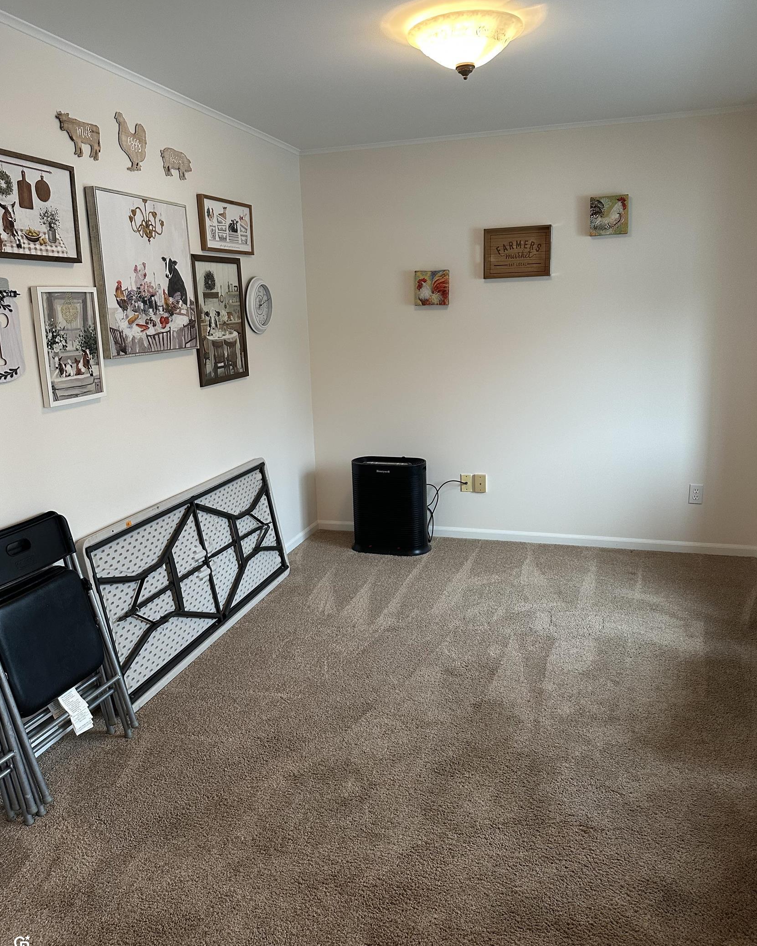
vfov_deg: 66.0
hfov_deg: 54.9
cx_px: 386
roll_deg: +0.8
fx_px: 728
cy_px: 443
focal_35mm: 26
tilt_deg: -10.0
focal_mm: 6.86
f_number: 1.78
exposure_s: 1/60
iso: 200
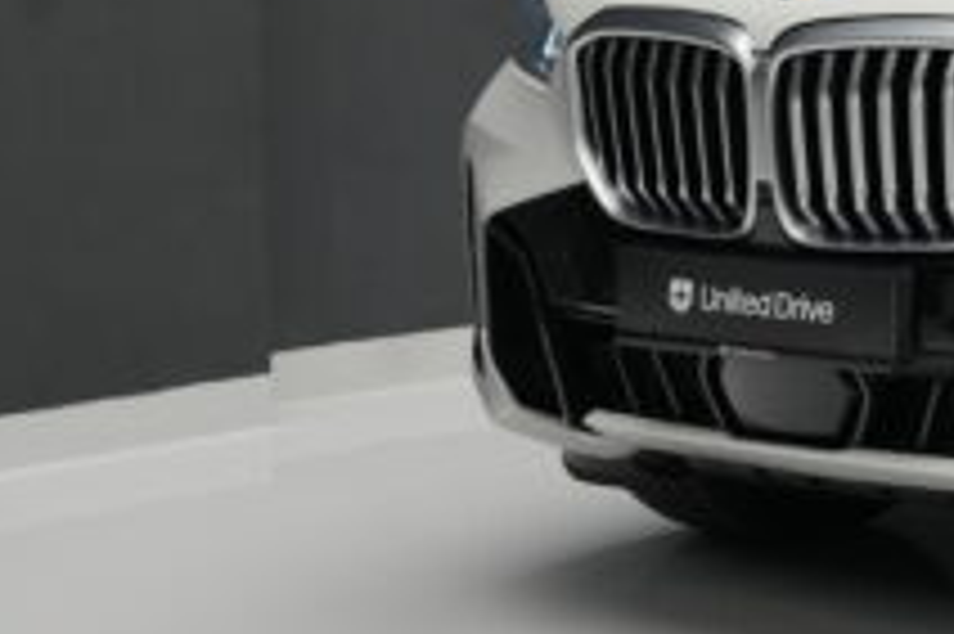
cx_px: 1431
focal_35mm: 127
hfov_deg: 15.0
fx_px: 3363
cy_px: 36
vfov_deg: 10.7
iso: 1250
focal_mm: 35
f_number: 6.3
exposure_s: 1/40
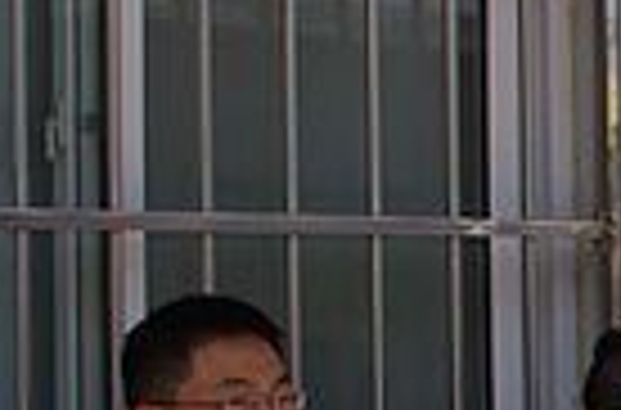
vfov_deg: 7.9
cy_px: 273
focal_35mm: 173
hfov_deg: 11.1
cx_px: 1143
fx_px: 2974
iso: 200
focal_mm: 23.13
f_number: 11
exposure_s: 1/160
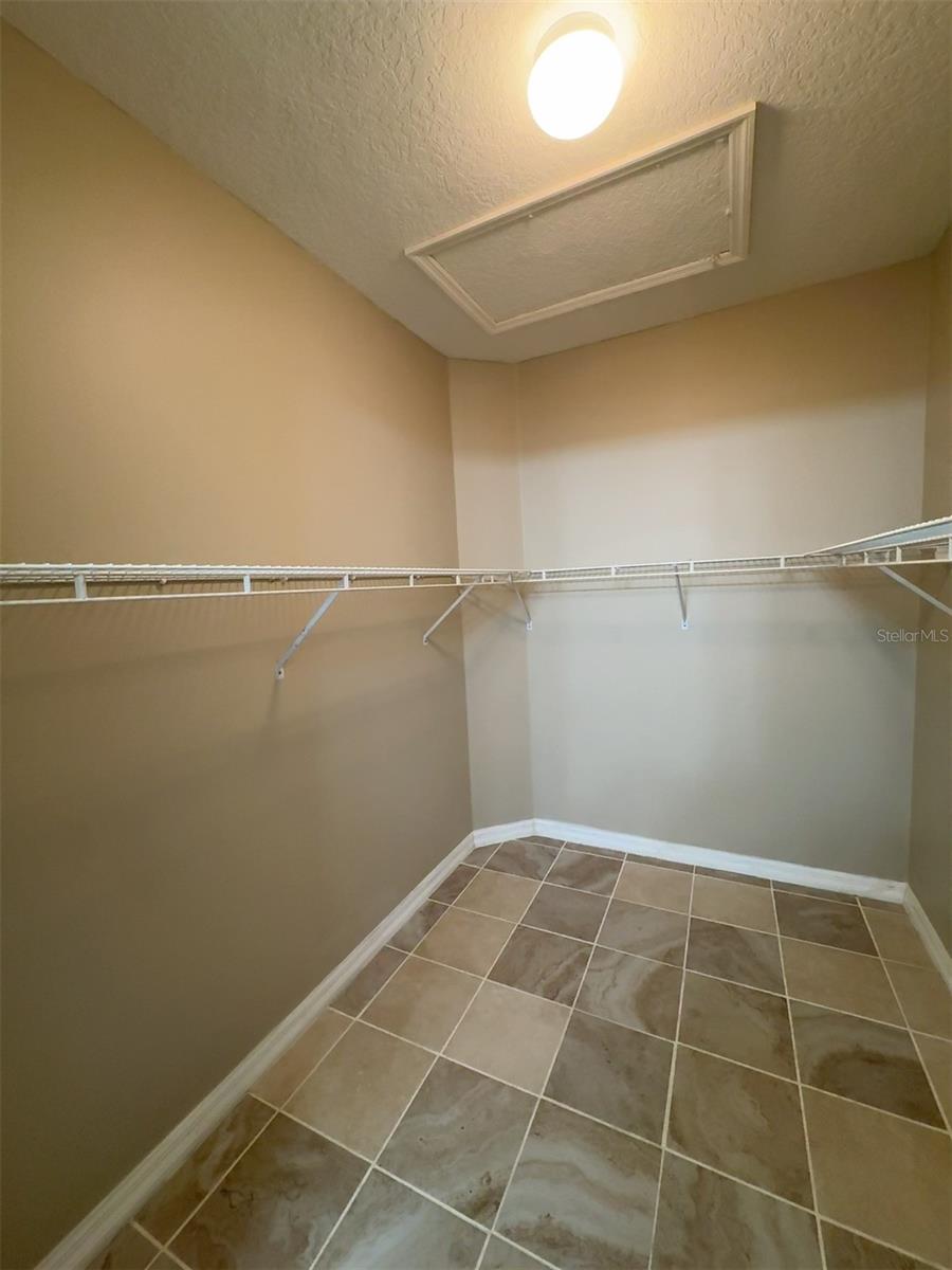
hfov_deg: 85.7
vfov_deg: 102.1
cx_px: 476
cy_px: 635
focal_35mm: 14
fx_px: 513
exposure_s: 1/60
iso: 500
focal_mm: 2.22
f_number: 2.2
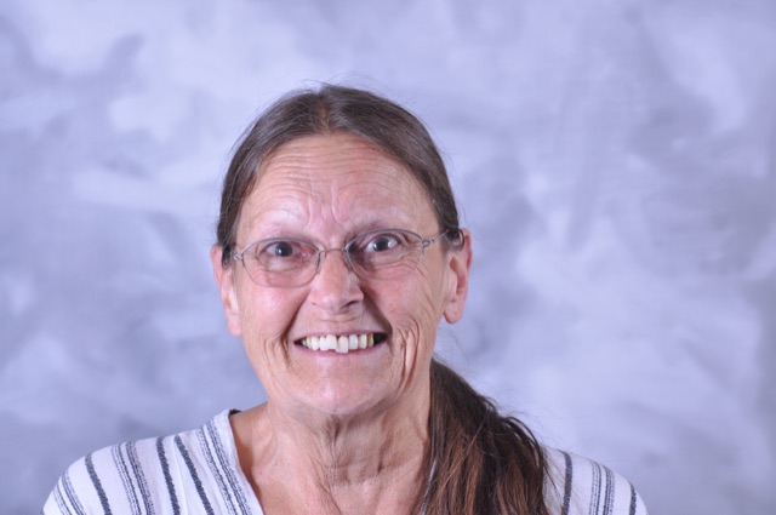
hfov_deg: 16.1
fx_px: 2745
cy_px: 258
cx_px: 388
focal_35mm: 128
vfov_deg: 10.7
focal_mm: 85
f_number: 9
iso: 200
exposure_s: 1/125
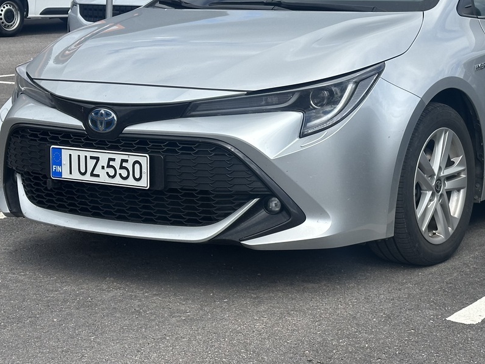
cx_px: 327
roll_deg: +0.5
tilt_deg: -5.5
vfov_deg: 16.9
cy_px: 111
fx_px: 1219
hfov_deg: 22.4
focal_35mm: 87
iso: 64
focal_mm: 6.86
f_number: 1.78
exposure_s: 1/3367
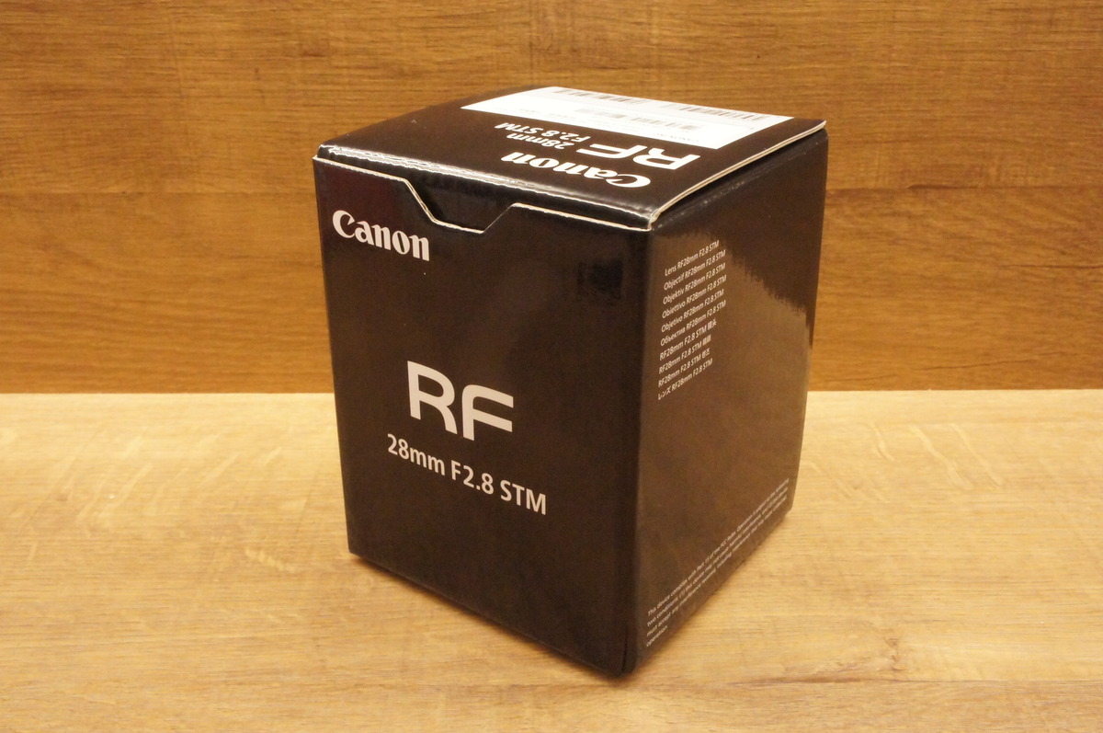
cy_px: 366
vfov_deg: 38.3
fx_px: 1056
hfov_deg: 55.2
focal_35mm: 34
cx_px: 552
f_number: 16
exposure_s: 1/60
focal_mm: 23
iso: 6400
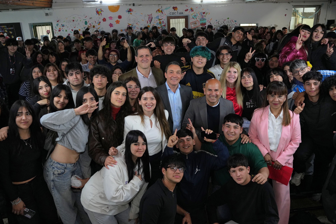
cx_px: 168
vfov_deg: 46.4
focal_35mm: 28
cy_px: 112
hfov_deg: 65.5
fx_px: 261
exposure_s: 1/80
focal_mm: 28
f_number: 4.5
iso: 2500
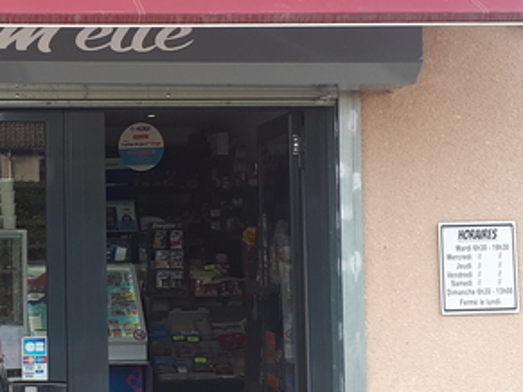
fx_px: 1344
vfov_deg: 16.6
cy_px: 151
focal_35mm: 89
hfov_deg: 21.5
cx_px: 50
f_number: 1.9
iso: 40
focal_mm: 3.6
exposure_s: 1/169
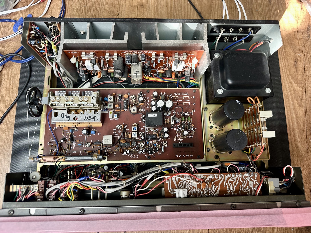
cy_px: 116
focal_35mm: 24
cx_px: 156
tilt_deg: -78.8
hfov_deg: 71.6
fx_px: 216
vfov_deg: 56.8
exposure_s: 1/121
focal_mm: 6.86
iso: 160
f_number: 1.78
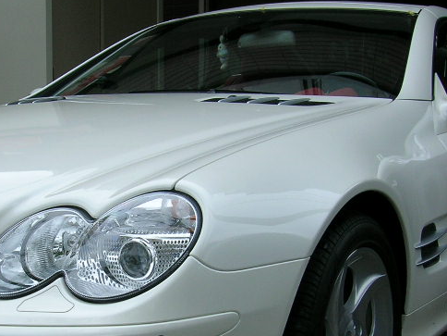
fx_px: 930
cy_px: 262
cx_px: 123
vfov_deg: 20.2
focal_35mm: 72
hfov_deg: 26.7
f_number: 4.9
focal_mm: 5.7
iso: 50
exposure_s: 1/185
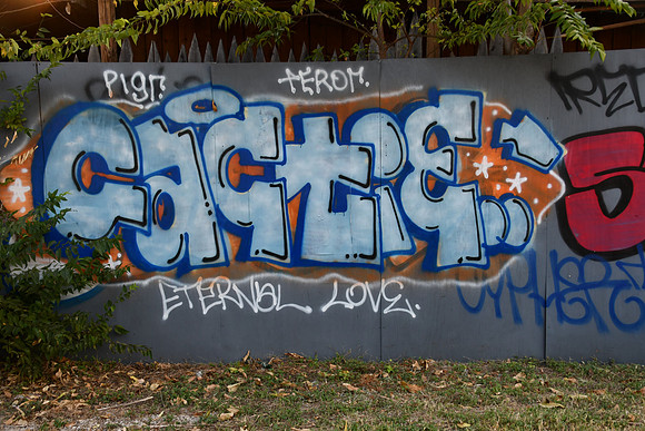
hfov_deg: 38.2
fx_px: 932
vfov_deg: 26.0
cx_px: 322
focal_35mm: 52
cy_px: 216
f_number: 5
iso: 400
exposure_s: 1/250
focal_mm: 35
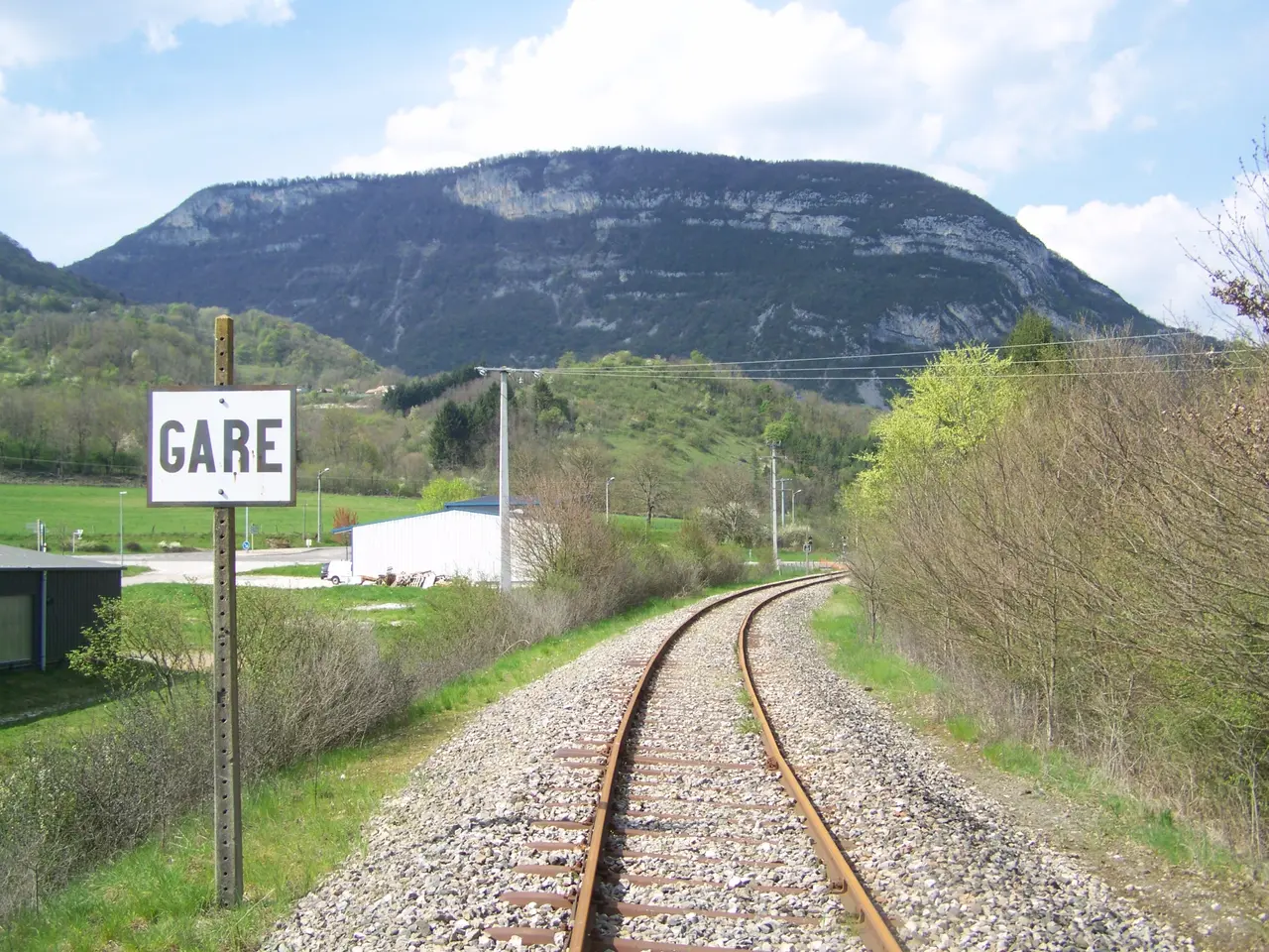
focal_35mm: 38
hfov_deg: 49.0
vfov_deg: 37.7
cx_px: 634
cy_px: 476
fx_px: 1393
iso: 80
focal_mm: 6.3
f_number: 4
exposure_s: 1/500
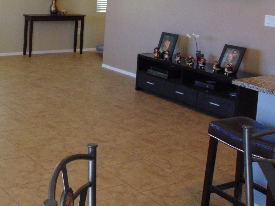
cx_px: 26
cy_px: 11
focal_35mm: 57
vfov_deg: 24.7
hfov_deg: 32.1
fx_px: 453
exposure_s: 1/30
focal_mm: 5.4
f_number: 3.1
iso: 250
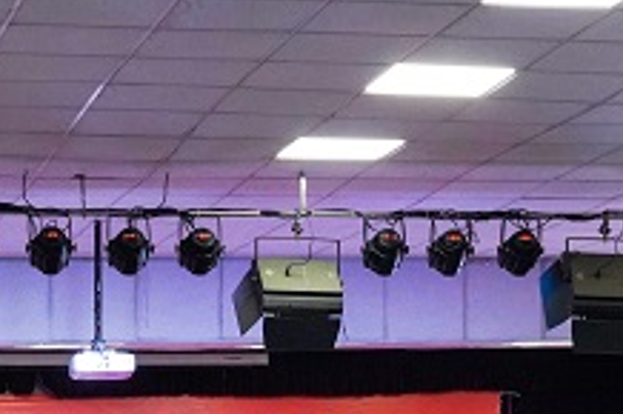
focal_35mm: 138
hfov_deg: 14.9
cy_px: 557
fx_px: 2386
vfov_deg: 9.7
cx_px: 346
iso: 3200
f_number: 8
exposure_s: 1/100
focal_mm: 43
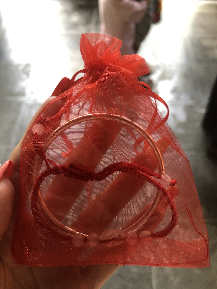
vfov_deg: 63.4
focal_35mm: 28
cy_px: 144
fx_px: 234
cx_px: 108
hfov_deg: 49.7
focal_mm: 4
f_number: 1.8
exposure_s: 1/15
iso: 64
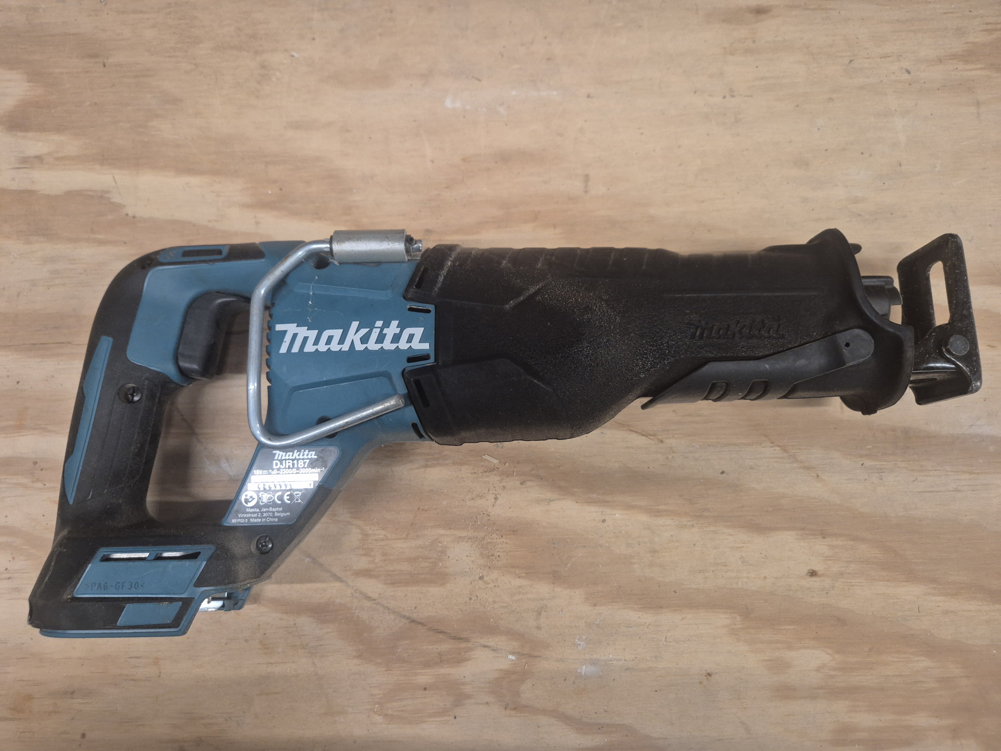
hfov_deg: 73.9
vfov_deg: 58.9
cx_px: 500
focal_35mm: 23
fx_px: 665
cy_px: 376
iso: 500
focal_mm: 5.4
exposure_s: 1/100
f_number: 1.8
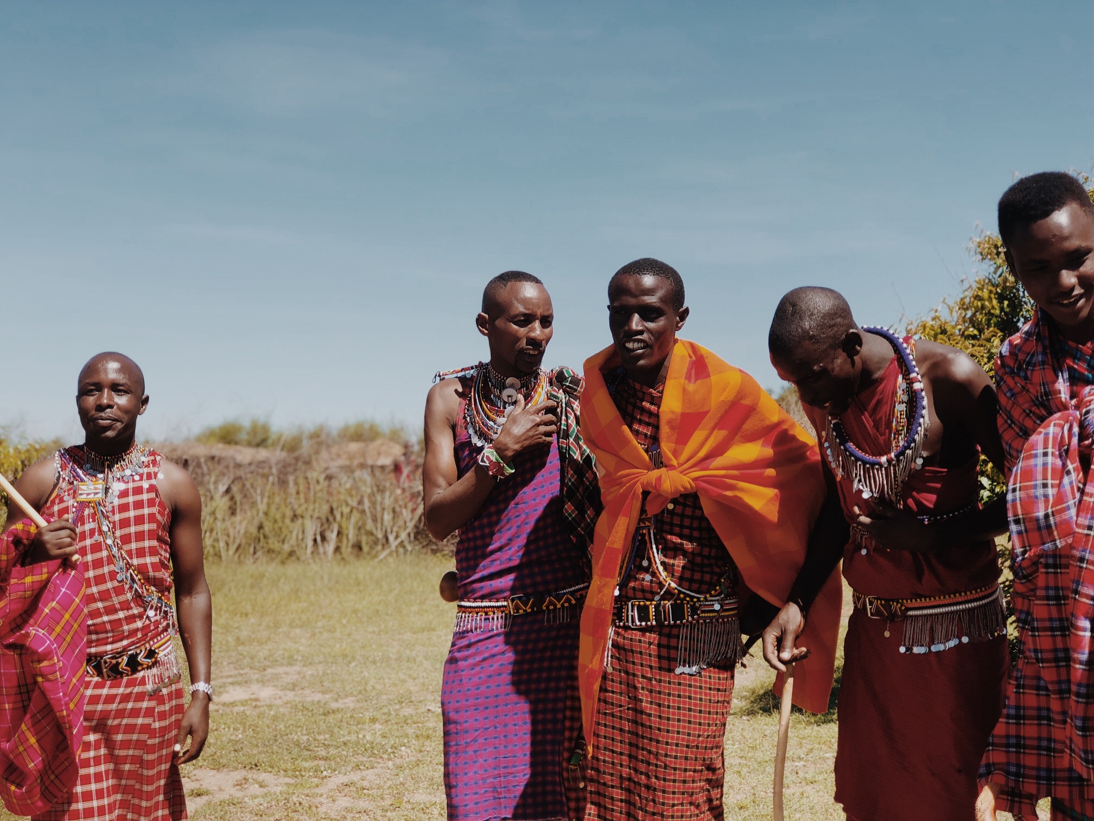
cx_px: 547
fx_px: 1801
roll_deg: -0.1
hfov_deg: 33.8
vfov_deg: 25.7
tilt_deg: +1.8
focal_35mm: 57
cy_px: 410
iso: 20
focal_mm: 6.6
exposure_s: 1/558
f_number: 2.8
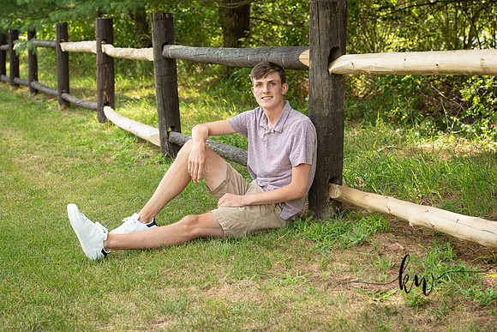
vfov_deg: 19.5
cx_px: 248
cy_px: 166
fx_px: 967
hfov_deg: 28.8
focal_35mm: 70
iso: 400
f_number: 5.6
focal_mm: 70
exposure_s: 1/200
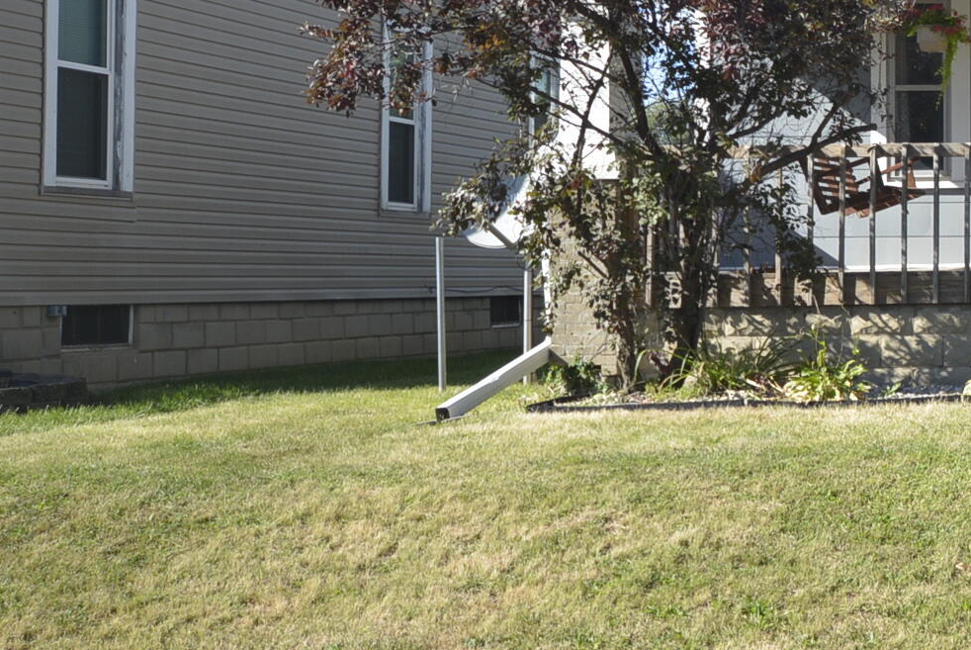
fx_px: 1850
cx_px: 1385
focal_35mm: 69
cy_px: 198
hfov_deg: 24.2
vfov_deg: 19.8
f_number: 8
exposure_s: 1/250
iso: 200
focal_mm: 15
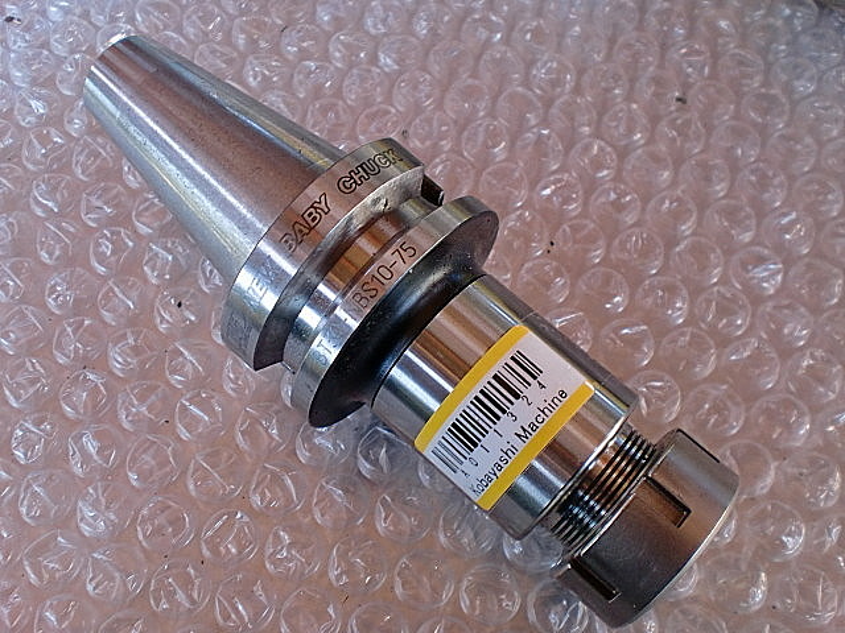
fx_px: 854
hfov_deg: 52.6
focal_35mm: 35
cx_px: 422
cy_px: 316
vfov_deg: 40.7
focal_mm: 6.3
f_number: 3.1
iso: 160
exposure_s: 1/60
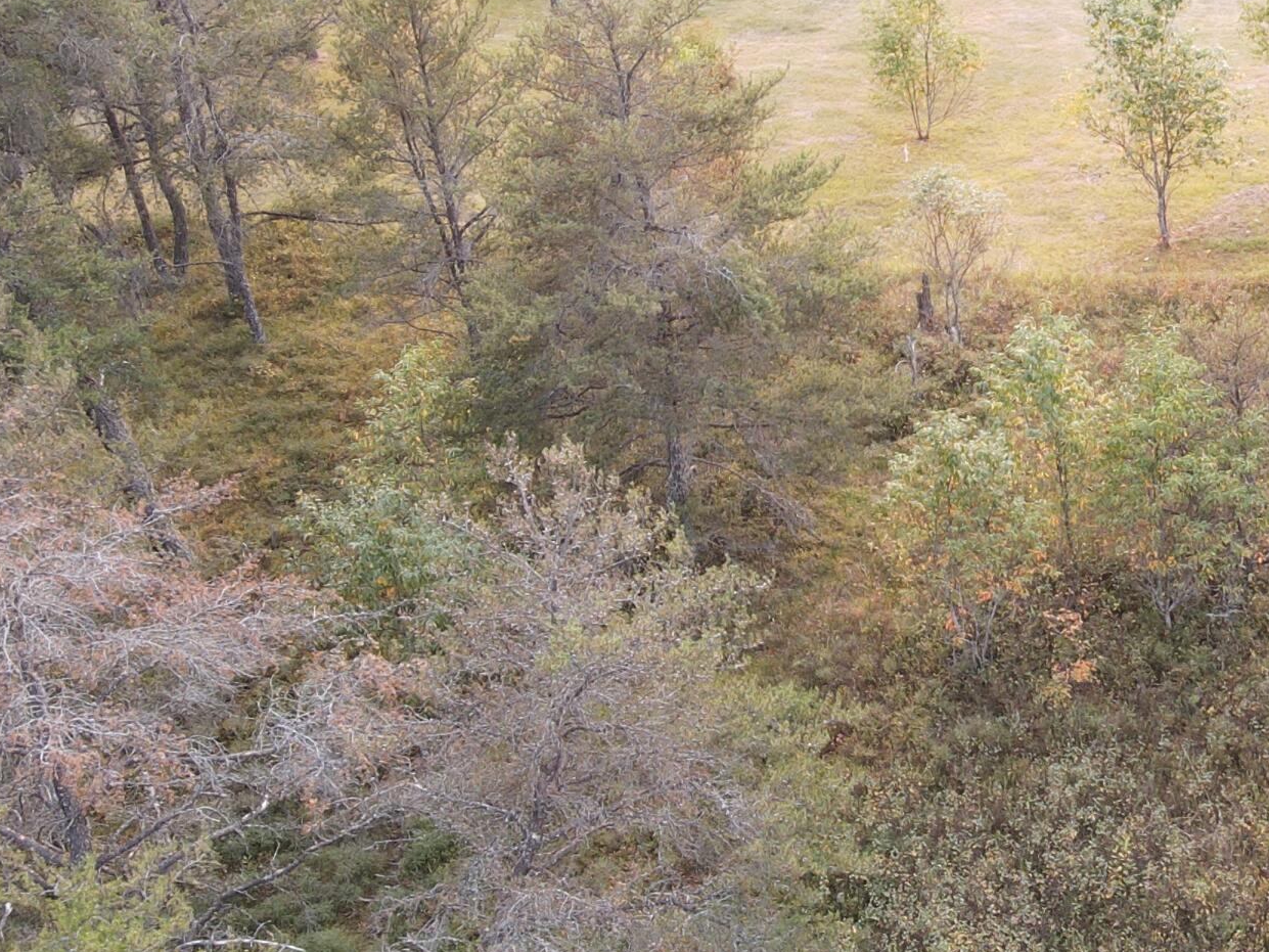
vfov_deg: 25.1
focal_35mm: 58
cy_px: 332
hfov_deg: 31.0
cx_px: 1251
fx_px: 2126
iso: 100
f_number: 2.8
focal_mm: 4.5
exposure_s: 1/40
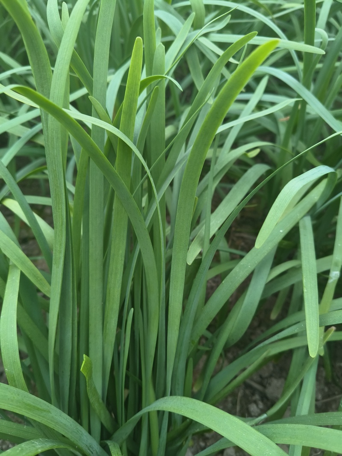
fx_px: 343
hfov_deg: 53.1
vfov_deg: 67.3
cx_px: 171
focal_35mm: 26
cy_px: 228
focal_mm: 4.84
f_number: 1.8
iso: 640
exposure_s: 1/25
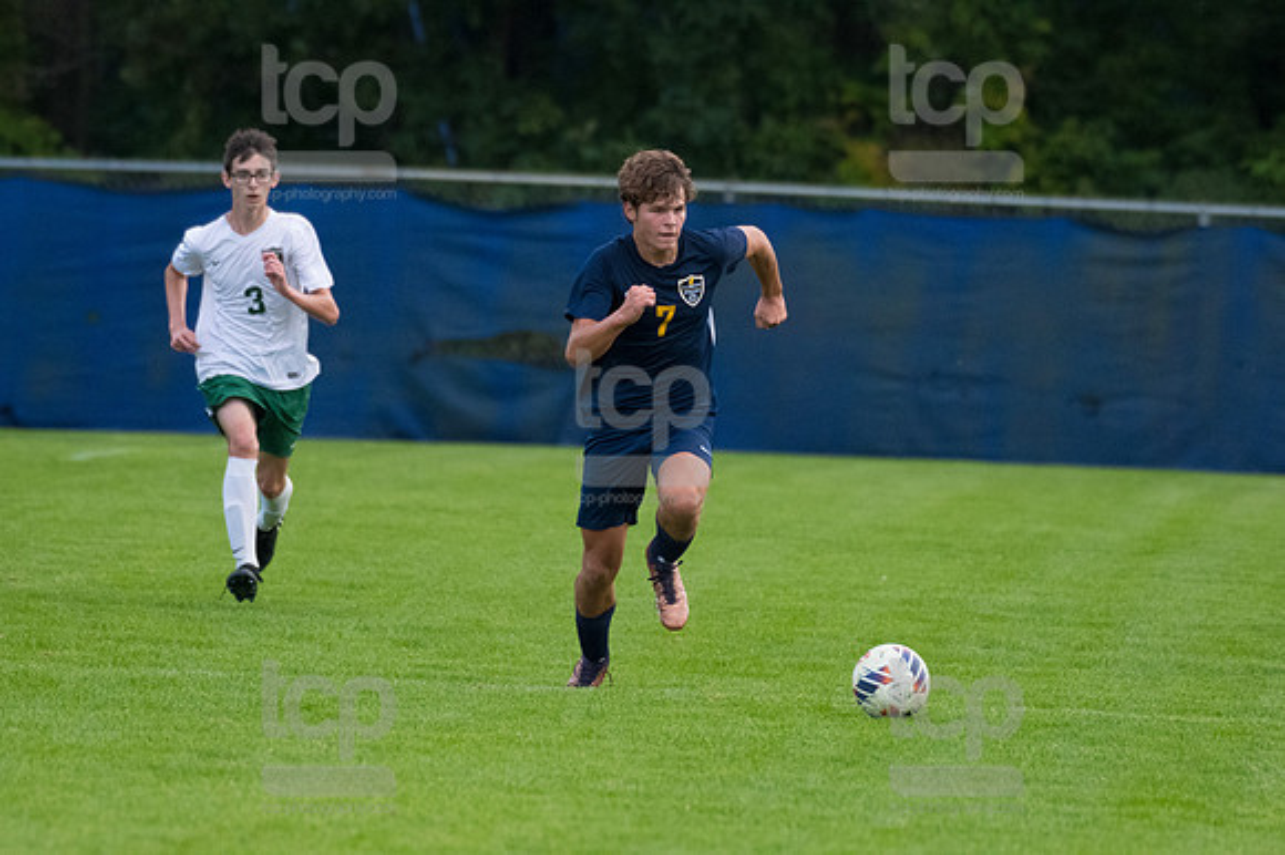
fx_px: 19263
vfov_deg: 2.5
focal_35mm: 540
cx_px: 642
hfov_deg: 3.8
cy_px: 428
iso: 3200
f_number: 5.6
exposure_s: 1/2000
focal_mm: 360
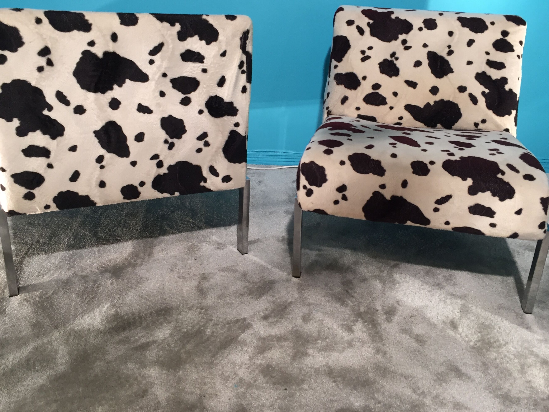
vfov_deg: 39.6
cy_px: 174
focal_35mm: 36
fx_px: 571
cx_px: 286
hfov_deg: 51.3
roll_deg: -1.2
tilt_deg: -20.6
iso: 100
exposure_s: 1/33
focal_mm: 4.15
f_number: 2.2
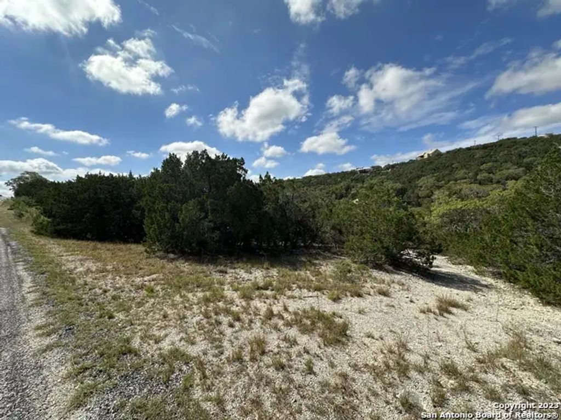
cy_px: 210
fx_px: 227
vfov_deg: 85.7
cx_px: 280
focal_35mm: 14
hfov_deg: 102.1
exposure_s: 1/2257
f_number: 2.2
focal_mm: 2.22
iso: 50
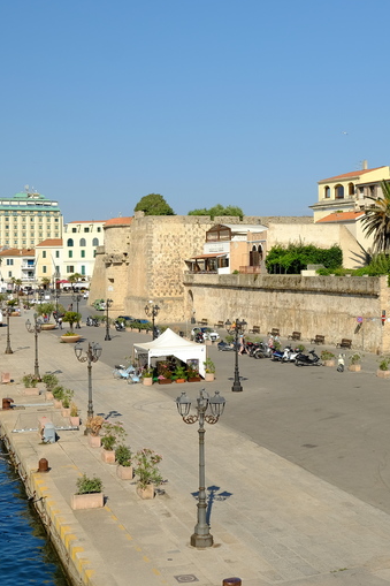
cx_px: 181
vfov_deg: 36.3
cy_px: 306
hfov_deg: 24.6
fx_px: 894
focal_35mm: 55
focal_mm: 23
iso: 200
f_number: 8
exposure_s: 1/220
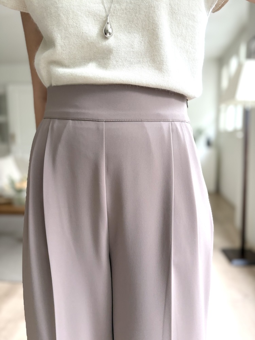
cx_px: 128
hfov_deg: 53.1
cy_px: 170
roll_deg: -0.2
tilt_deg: -7.2
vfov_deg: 67.3
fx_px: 255
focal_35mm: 26
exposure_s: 1/88
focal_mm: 5.96
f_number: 1.6
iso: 125
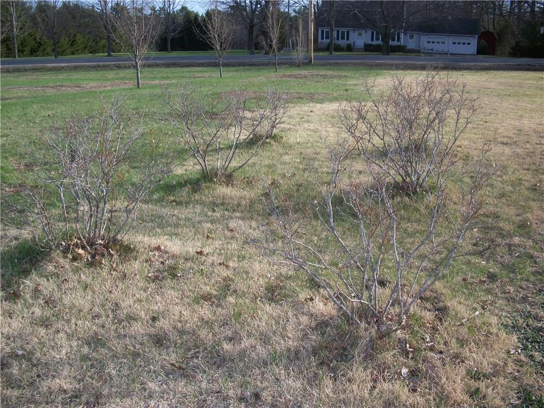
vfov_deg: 40.7
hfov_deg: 52.6
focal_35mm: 35
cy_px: 204
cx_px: 272
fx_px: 550
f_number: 3.1
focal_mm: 6.3
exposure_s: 1/800
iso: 80
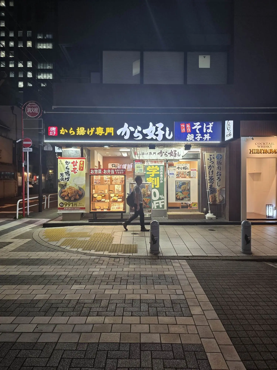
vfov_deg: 73.9
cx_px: 138
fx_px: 245
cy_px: 185
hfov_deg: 58.9
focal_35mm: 23
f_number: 1.7
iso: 160
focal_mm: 6.3
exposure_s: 1/100
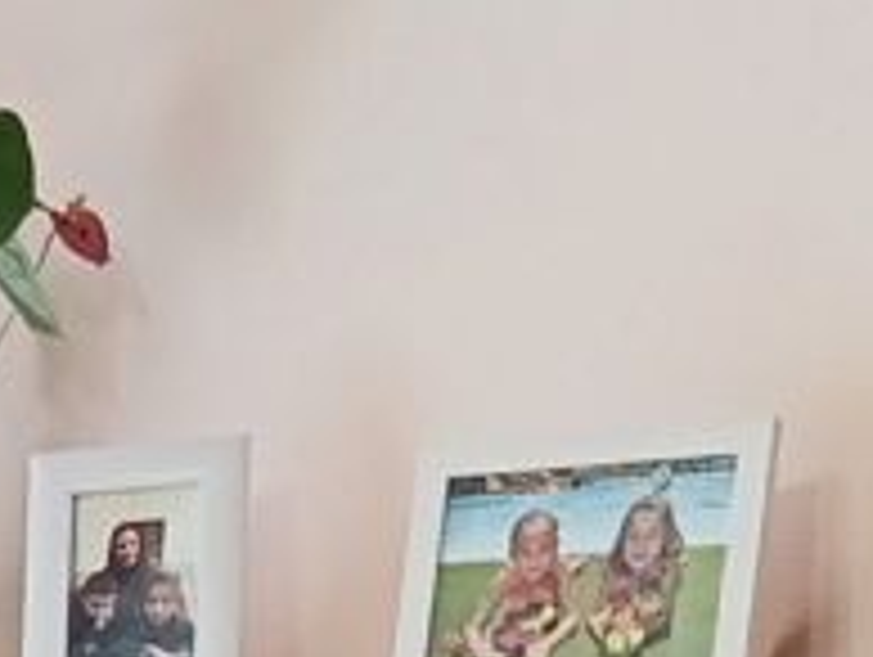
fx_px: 5075
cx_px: -605
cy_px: 2243
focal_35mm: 201
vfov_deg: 6.5
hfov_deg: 9.4
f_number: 1.8
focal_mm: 3.96
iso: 301
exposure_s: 1/50
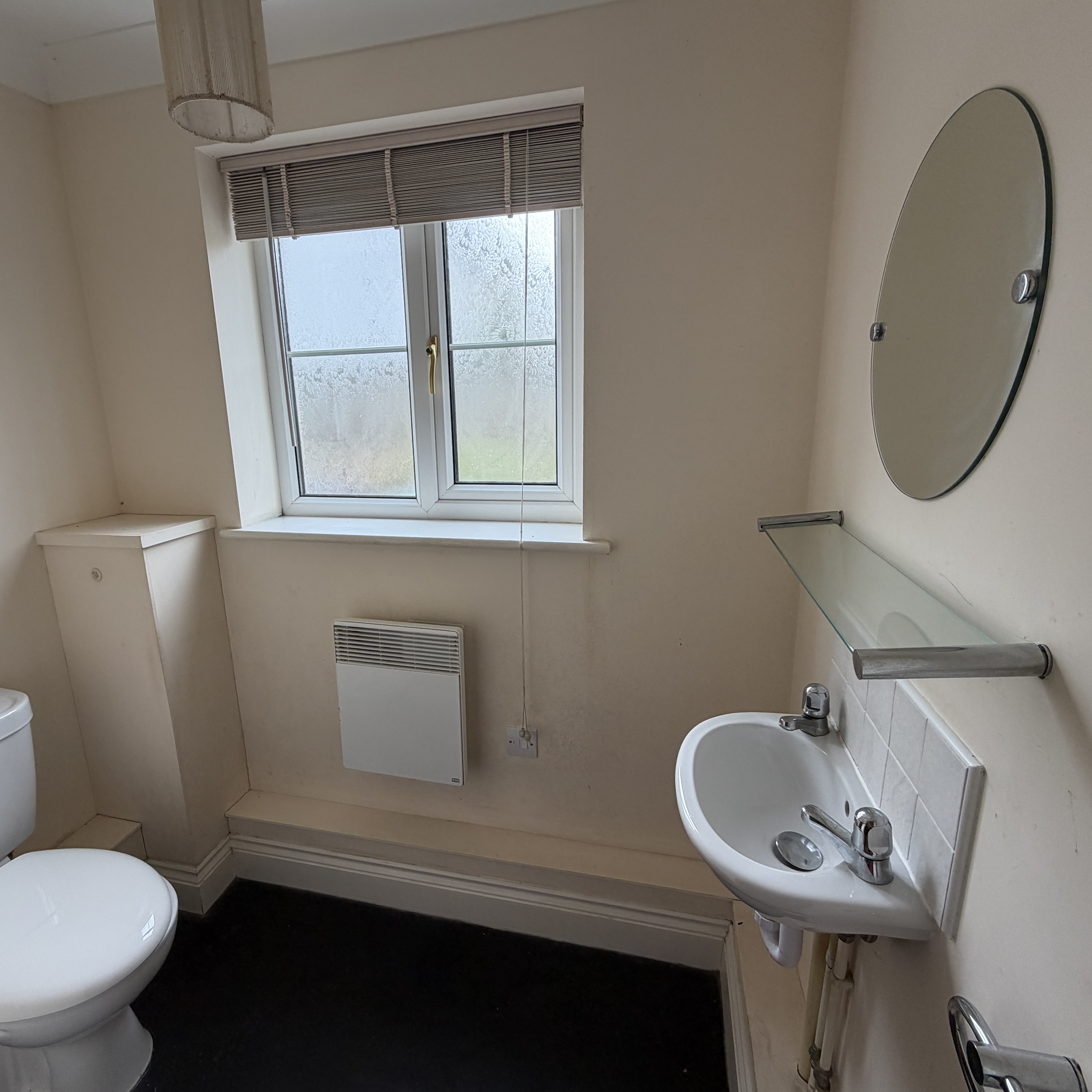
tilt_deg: -13.2
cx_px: 508
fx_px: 607
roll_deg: +1.2
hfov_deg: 83.8
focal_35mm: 17
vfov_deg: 84.0
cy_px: 538
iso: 100
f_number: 2.2
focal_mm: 2.22
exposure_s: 1/121
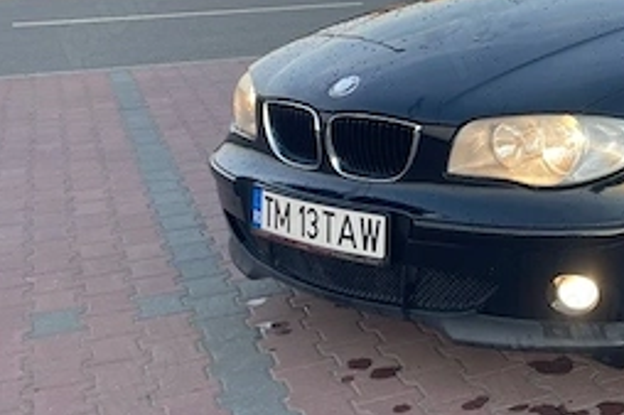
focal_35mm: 64
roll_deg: +0.0
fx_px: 1109
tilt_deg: -3.2
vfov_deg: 20.2
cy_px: -44
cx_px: 690
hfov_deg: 28.5
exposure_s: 1/141
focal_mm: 4.2
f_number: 1.6
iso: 32
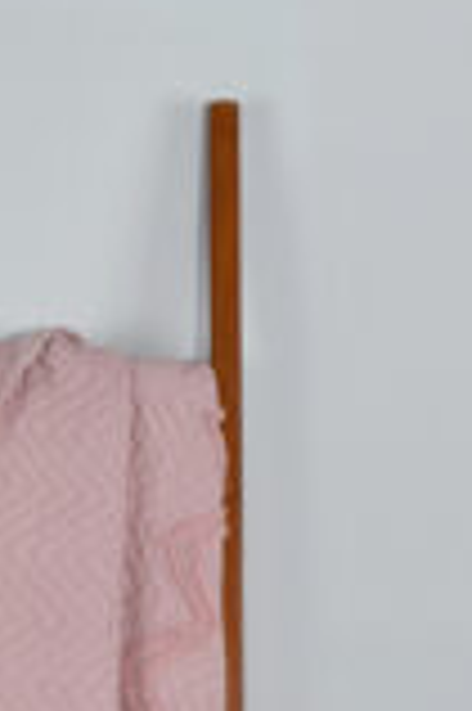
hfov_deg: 11.9
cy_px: 986
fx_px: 2247
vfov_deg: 16.7
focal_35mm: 114
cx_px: 58
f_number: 20
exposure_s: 1/160
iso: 125
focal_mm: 40
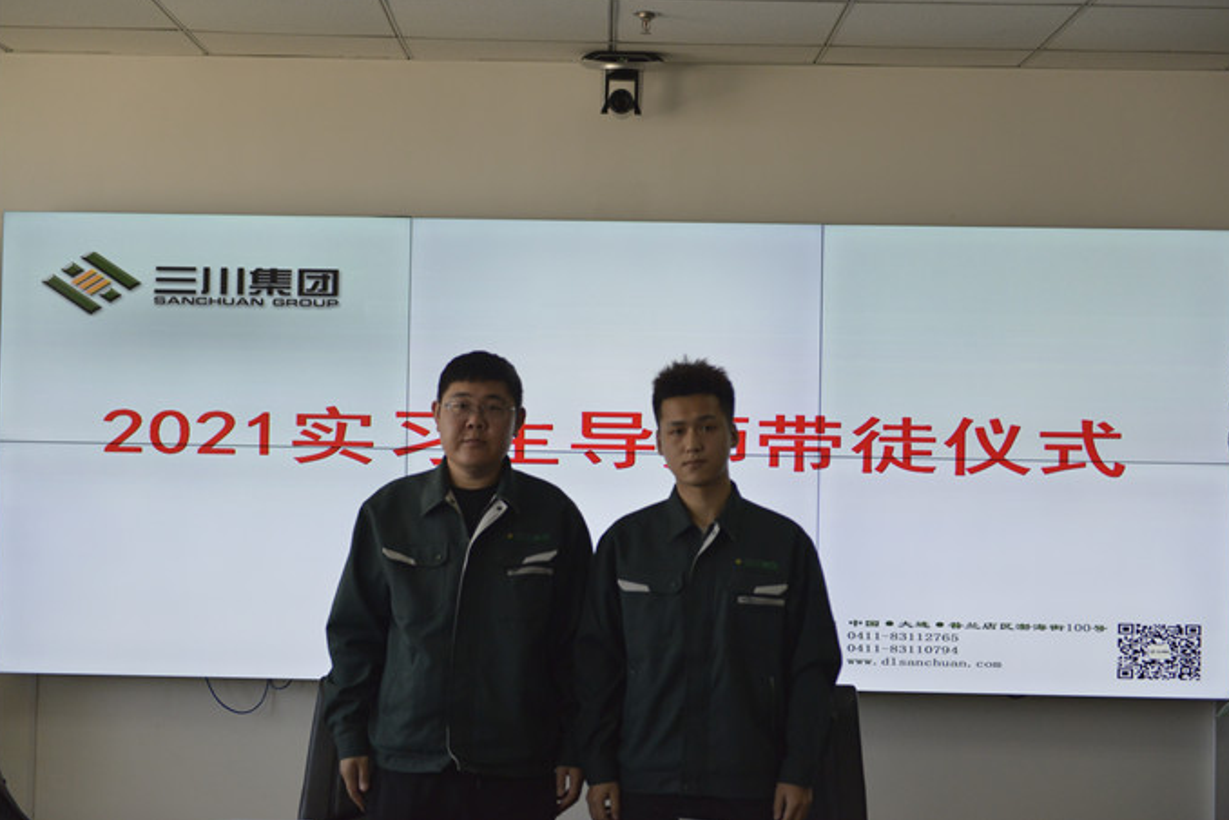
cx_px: 625
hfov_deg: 31.4
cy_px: 400
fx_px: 2185
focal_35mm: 64
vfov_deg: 21.2
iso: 2200
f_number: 2.8
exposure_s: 1/2000
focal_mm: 62
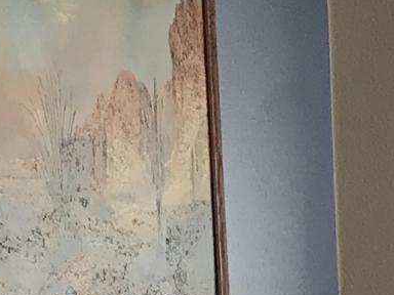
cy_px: 560
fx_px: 2493
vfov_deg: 6.6
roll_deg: +0.8
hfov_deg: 8.8
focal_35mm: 219
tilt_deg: -7.2
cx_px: 572
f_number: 1.8
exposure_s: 1/120
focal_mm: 3.99
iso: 32
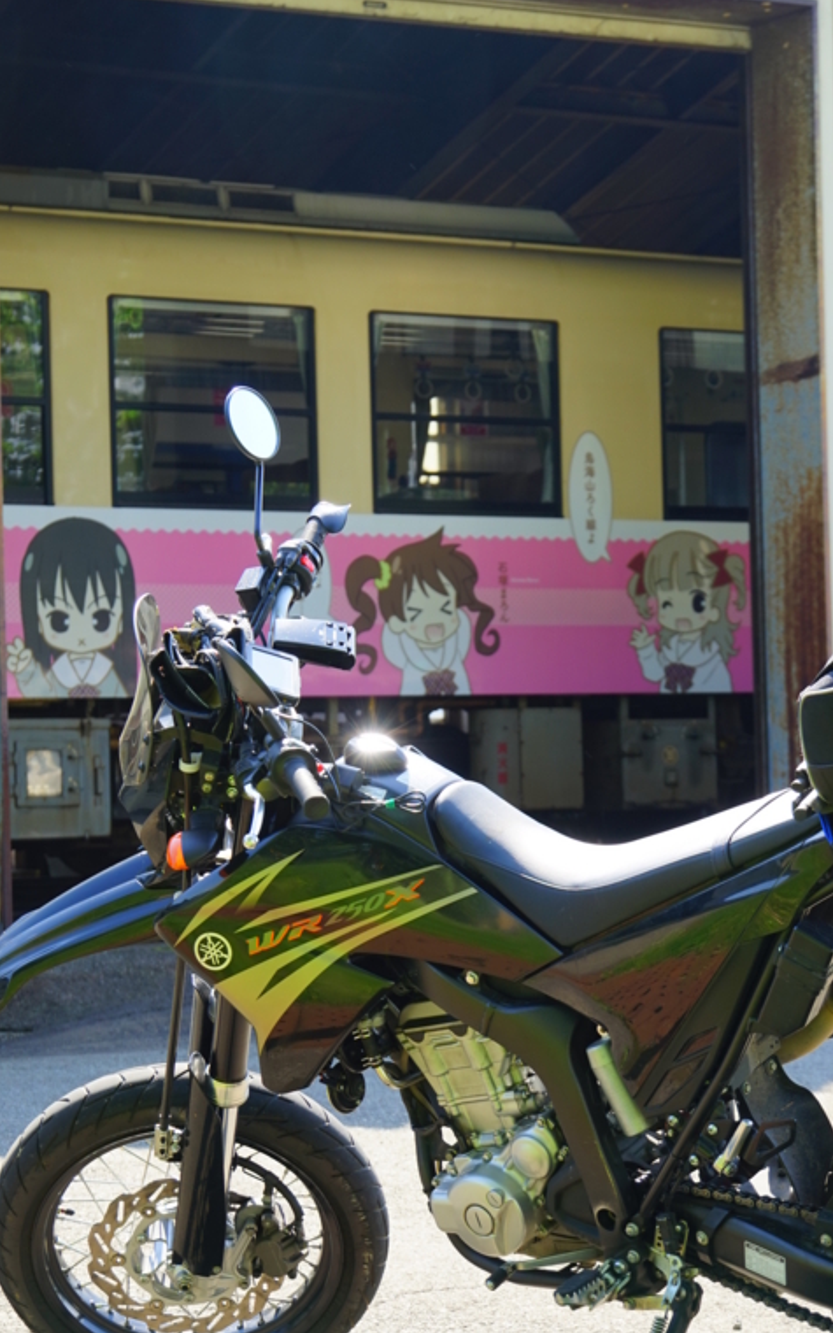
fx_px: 3196
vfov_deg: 23.6
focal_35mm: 88
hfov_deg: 14.8
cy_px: 695
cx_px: 367
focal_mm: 55
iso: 100
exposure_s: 1/125
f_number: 5.6
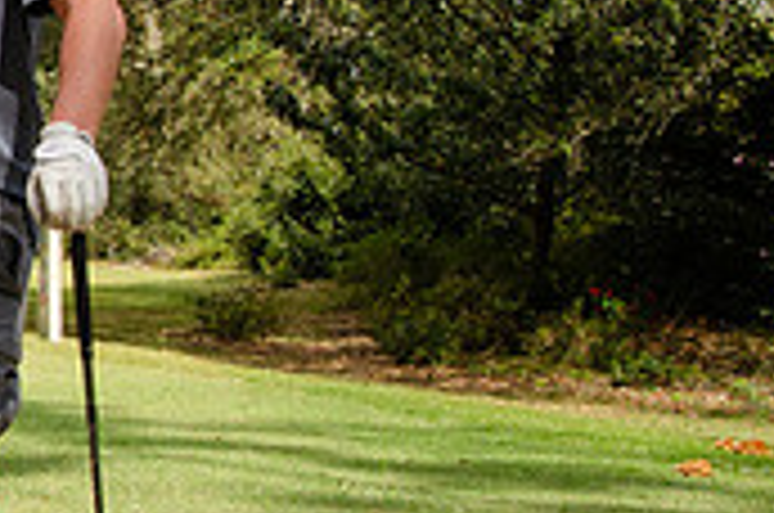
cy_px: 63
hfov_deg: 16.5
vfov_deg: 12.2
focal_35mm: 111
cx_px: -446
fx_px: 2382
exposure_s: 1/400
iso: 400
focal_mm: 22
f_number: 10
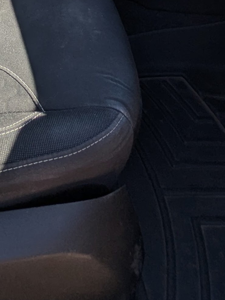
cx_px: -55
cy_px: -205
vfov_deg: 23.2
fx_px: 485
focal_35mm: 56
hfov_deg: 23.5
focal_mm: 2.35
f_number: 2.2
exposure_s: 1/571
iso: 43
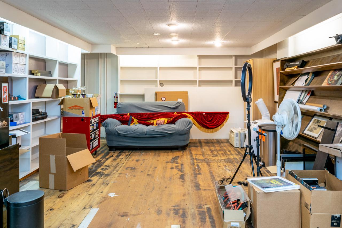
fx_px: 256
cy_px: 114
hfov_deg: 67.4
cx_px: 171
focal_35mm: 27
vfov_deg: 47.9
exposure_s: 1/1.67
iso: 100
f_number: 9
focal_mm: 18
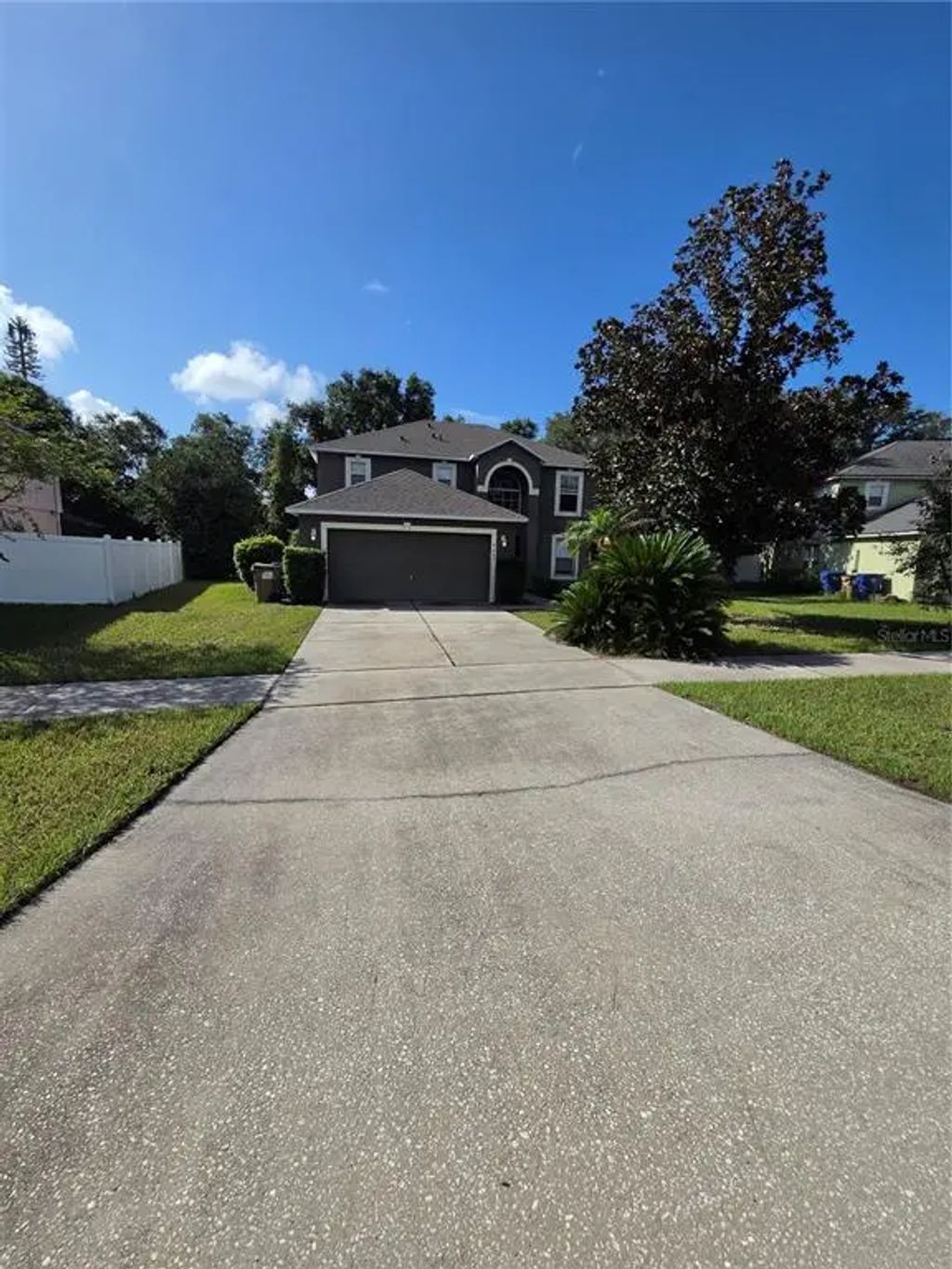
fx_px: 477
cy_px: 634
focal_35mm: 13
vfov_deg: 106.2
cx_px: 476
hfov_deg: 89.9
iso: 100
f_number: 2.2
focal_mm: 2.2
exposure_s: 1/5116
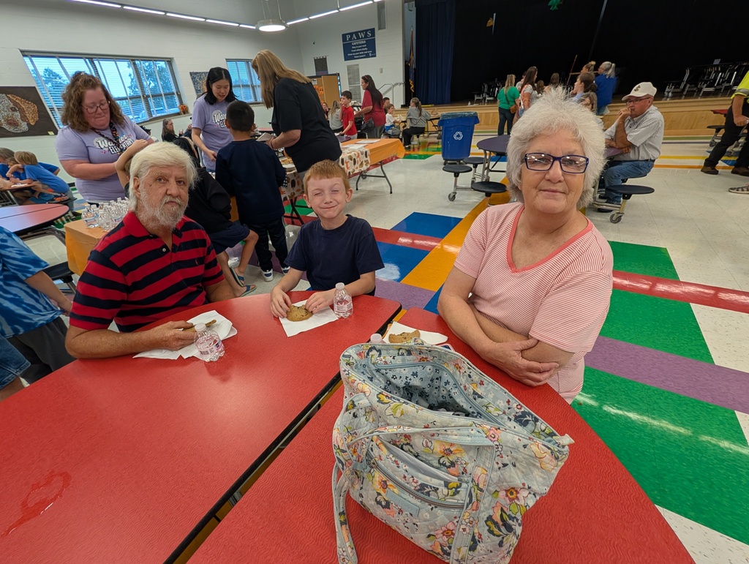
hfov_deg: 110.5
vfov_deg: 94.6
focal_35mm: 12
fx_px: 260
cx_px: 374
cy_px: 282
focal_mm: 2.02
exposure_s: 1/127
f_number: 1.7
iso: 83
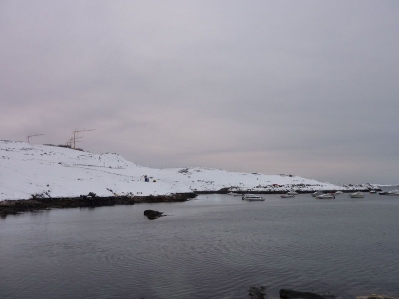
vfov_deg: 54.9
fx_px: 288
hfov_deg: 69.4
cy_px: 150
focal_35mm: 25
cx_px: 200
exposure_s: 1/80
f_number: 3.3
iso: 125
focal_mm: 4.1
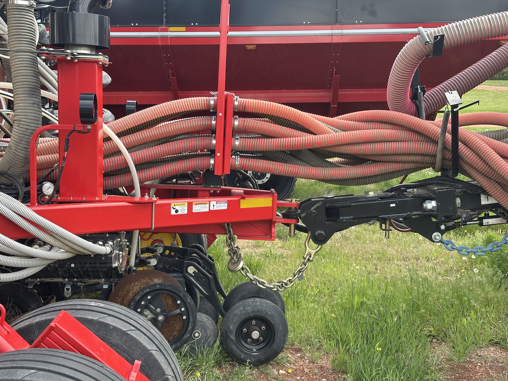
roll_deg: +0.0
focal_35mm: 48
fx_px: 704
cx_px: 254
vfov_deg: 30.3
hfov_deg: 39.7
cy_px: 190
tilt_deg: -10.2
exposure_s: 1/469
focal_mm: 6.86
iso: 64
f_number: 1.78
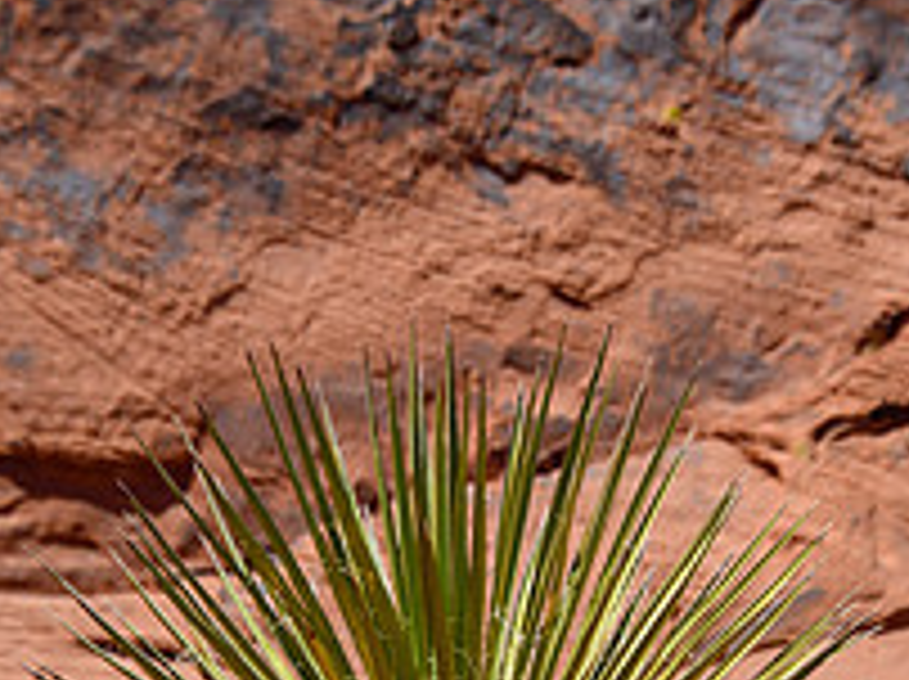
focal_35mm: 322
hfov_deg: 6.2
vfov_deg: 4.6
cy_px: 725
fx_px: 8446
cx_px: 518
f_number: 5
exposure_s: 1/250
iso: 100
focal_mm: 100
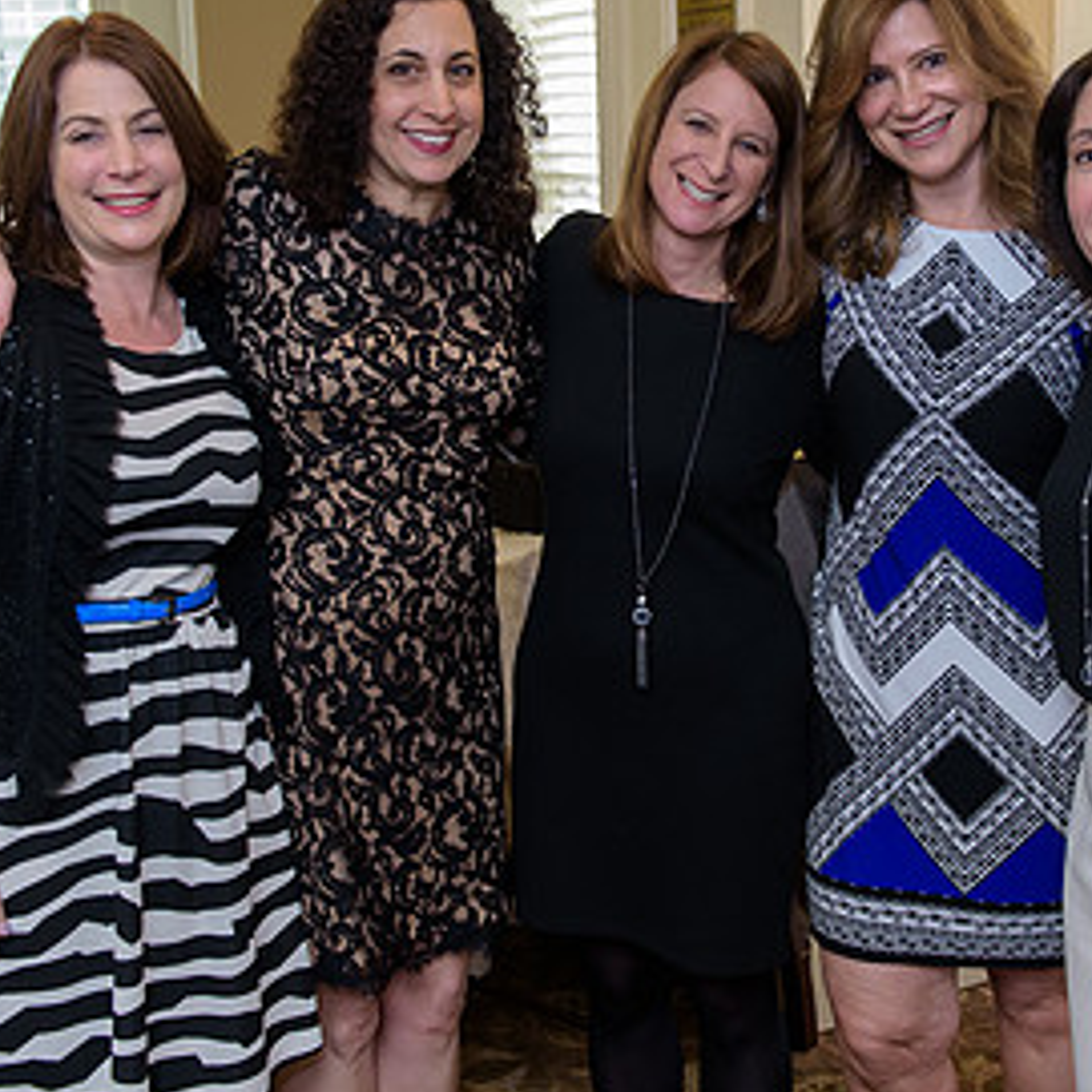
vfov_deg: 33.2
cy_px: 405
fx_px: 1820
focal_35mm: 51
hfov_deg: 33.2
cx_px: 685
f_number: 3.2
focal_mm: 28
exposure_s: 1/125
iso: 1600
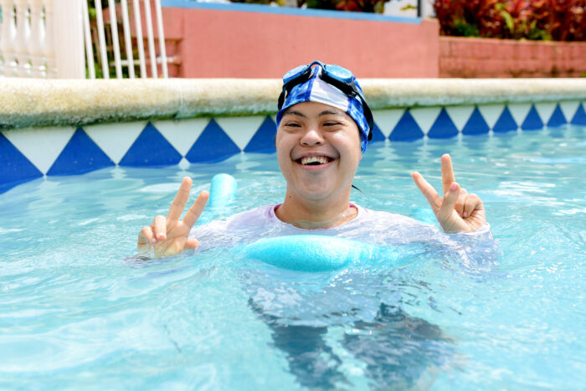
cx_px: 293
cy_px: 196
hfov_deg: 54.4
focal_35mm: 35
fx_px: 570
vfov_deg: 37.9
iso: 100
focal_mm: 35
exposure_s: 1/320
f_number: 5.6
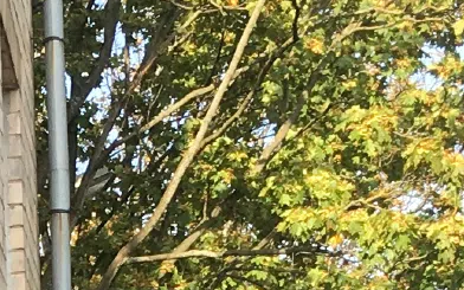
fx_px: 2377
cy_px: 960
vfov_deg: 6.3
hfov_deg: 10.9
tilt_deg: +1.2
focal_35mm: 188
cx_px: -152
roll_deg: +3.2
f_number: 2.2
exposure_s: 1/273
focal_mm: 4.15
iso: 25
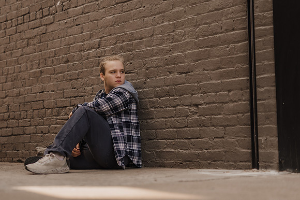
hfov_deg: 27.0
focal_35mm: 75
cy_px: 100
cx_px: 150
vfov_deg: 18.2
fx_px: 625
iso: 125
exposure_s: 1/640
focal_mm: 50
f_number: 1.6
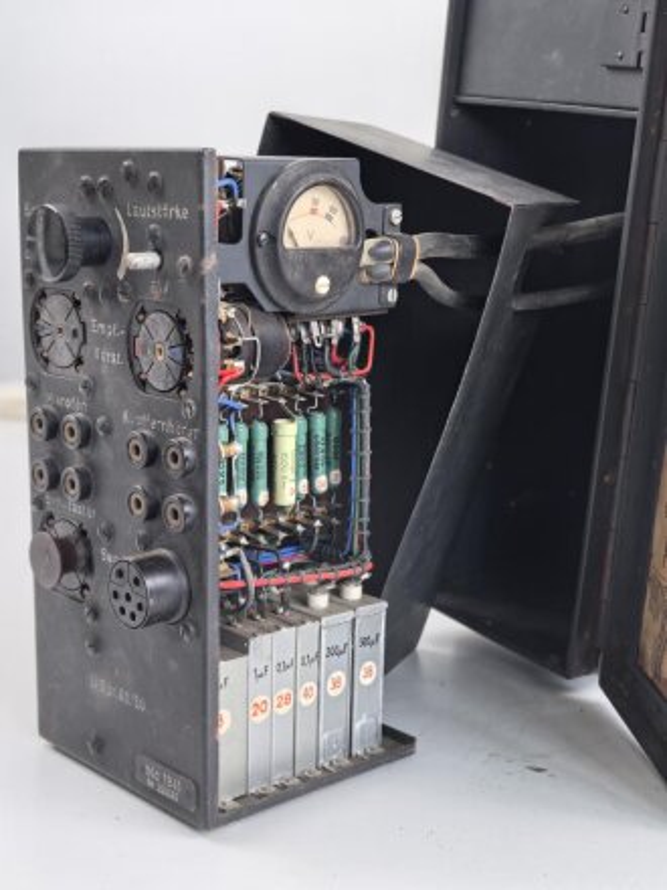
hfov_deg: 28.0
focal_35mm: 52
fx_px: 1336
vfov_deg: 36.8
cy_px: 445
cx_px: 334
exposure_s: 1/100
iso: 64
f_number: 2
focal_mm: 8.5
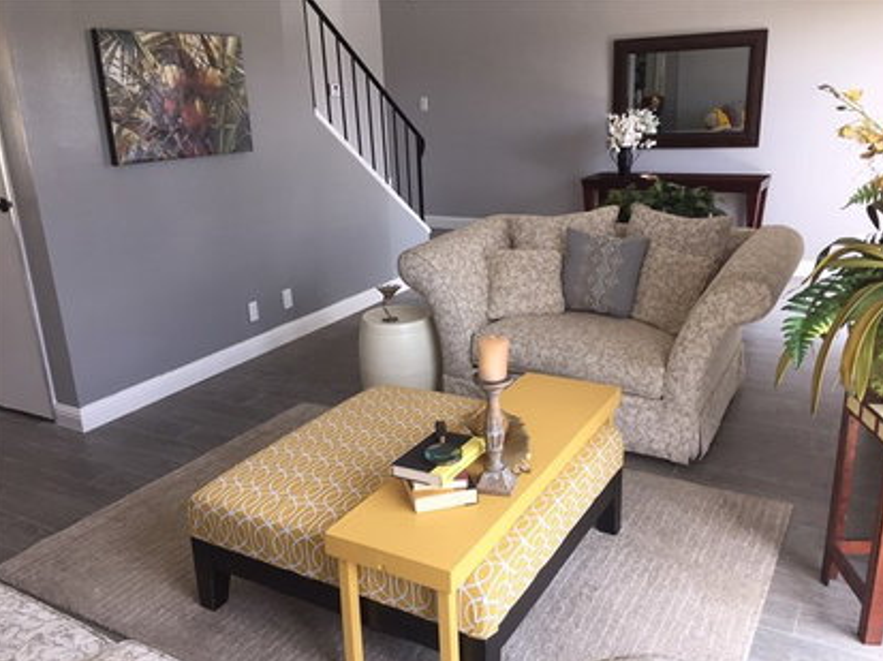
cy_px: 340
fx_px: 765
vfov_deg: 46.7
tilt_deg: -17.5
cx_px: 446
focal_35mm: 30
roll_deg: +2.1
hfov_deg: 60.0
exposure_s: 1/60
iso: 32
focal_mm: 4.15
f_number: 2.2
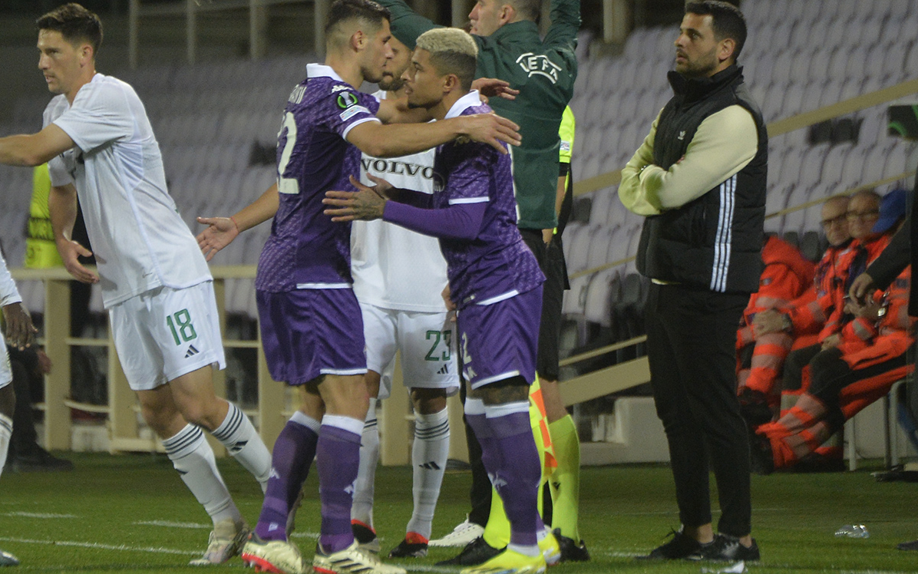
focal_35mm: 409
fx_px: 10234
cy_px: 287
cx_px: 460
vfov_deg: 3.2
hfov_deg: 5.1
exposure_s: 1/800
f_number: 5.6
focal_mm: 400
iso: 2500
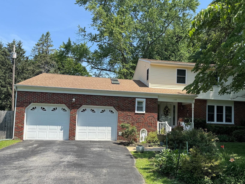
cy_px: 106
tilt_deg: +5.0
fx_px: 212
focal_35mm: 30
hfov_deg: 59.7
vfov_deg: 46.7
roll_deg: -2.2
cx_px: 141
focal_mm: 6.76
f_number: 1.78
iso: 80
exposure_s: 1/2000
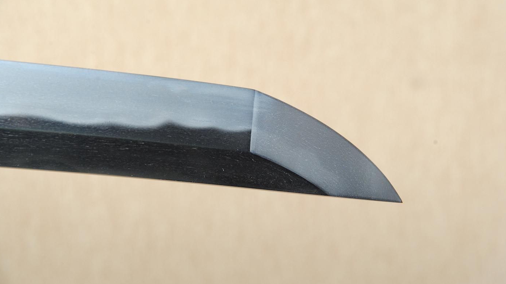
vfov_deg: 5.7
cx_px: 252
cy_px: 127
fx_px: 2865
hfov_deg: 10.1
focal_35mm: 214
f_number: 11
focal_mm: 135
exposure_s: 1/2
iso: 400
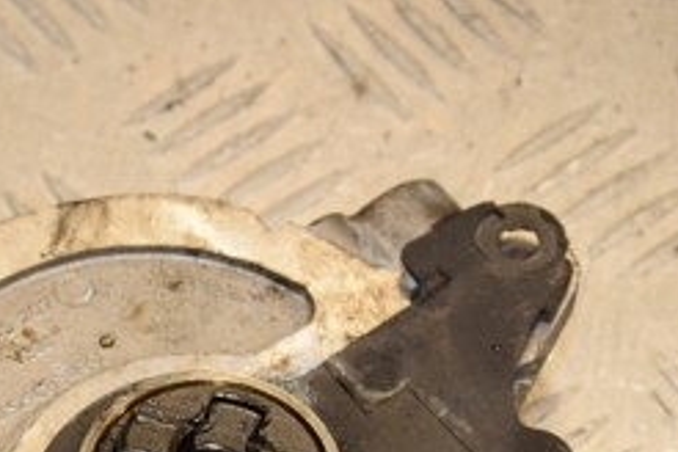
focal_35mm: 242
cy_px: 584
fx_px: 4557
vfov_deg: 5.6
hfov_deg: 8.5
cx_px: 193
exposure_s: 1/200
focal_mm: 62
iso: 800
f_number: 8
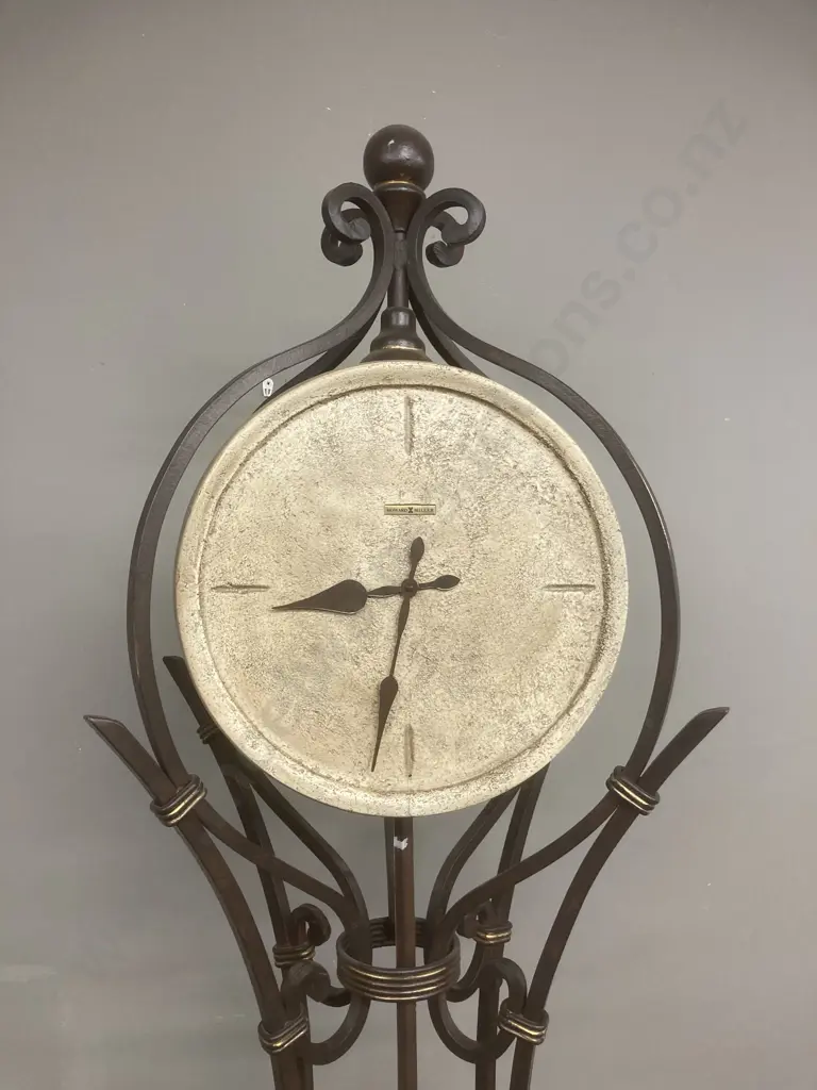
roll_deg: +0.9
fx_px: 881
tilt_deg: +1.6
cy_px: 545
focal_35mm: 28
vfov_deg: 63.4
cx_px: 408
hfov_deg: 49.7
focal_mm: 3.99
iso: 100
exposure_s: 1/50
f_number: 1.8
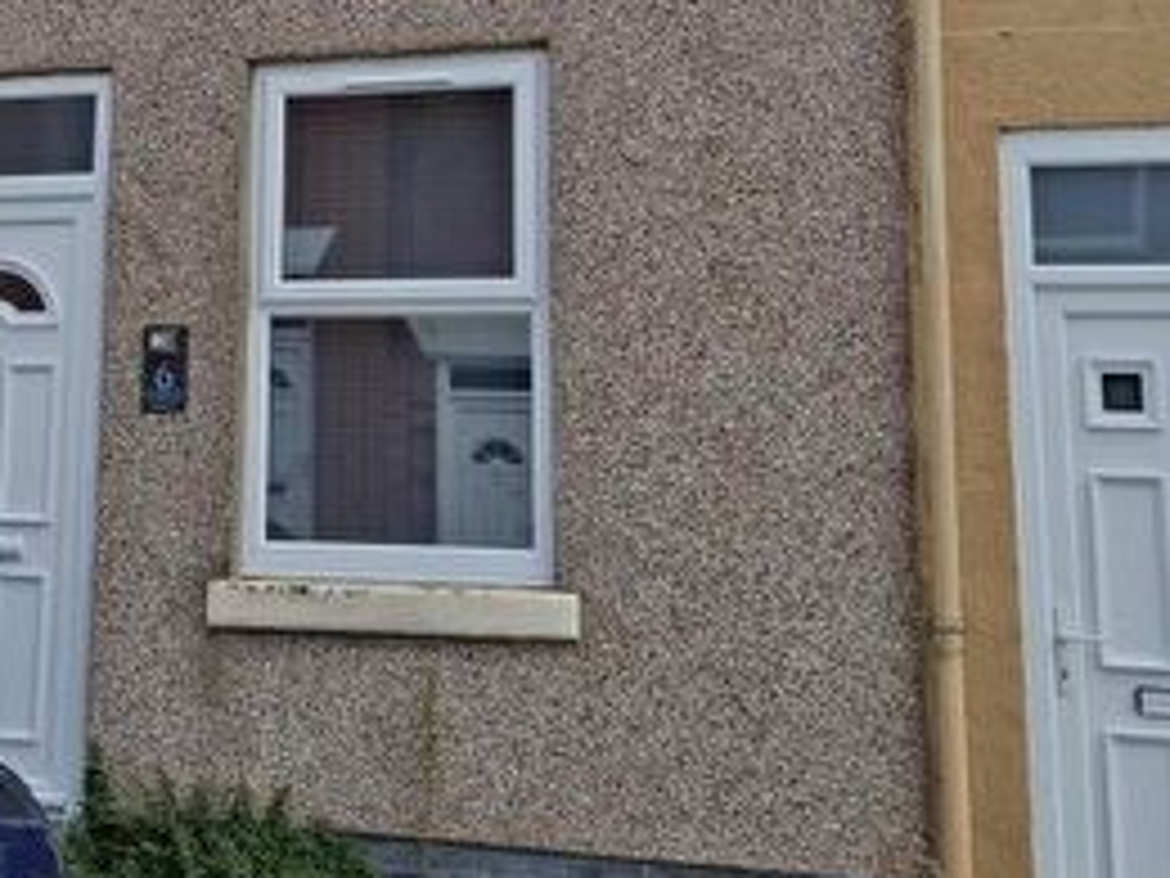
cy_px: 25
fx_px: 2096
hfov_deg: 30.6
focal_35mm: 62
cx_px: 266
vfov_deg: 22.8
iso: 50
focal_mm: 5.54
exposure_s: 1/1608
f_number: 1.8
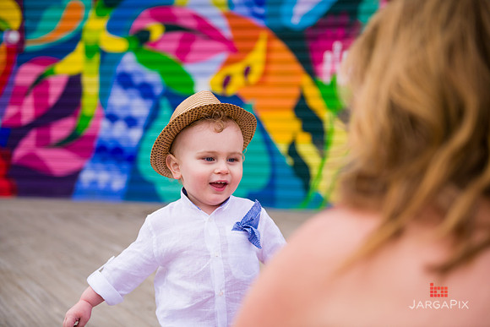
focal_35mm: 56
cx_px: 245
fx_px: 762
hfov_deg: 35.6
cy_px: 164
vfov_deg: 24.2
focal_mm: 56
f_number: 3.2
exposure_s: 1/3200
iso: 200
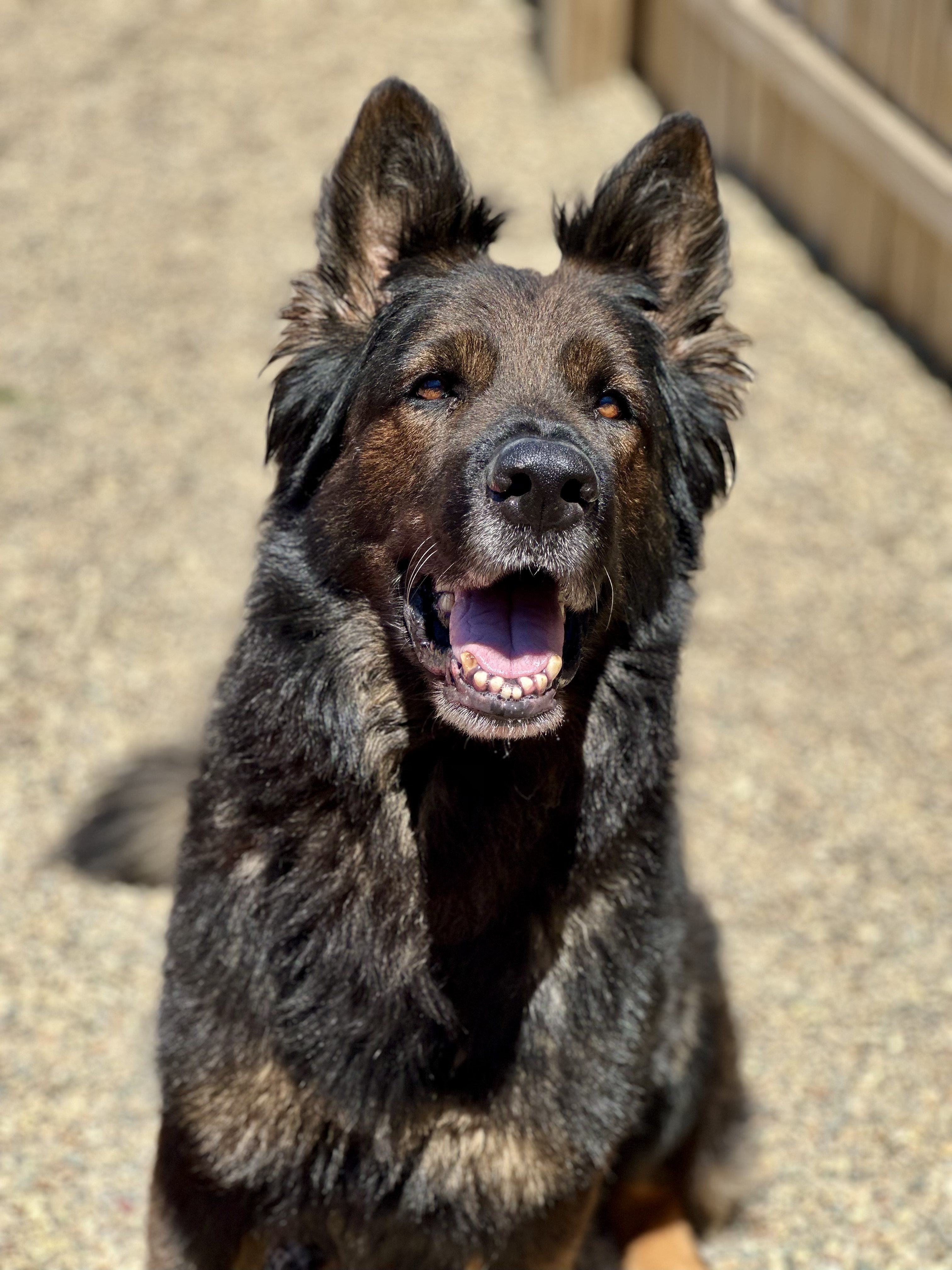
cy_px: 635
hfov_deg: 19.1
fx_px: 2824
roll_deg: -1.8
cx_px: 476
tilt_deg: -27.5
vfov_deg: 25.3
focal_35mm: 77
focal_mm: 9
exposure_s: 1/475
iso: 32
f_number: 2.8
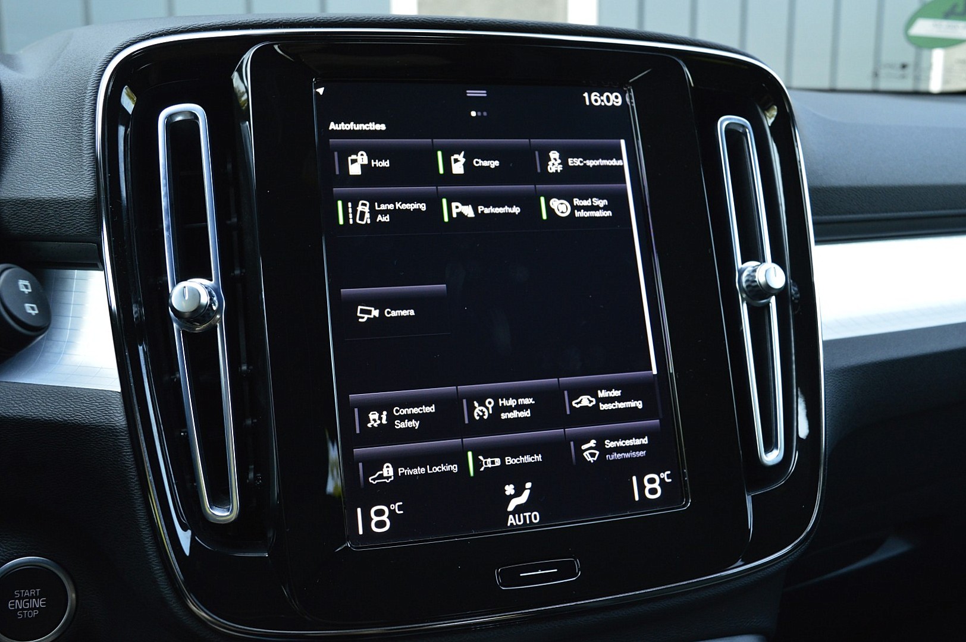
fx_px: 885
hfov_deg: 57.3
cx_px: 483
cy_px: 321
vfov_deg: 39.9
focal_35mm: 33
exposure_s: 1/60
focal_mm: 22
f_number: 6.3
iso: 800
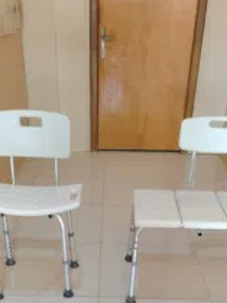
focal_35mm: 46
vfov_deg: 37.9
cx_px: 116
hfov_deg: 31.5
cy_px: 283
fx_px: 402
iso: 606
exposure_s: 1/33.3
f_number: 1.75
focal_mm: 5.25
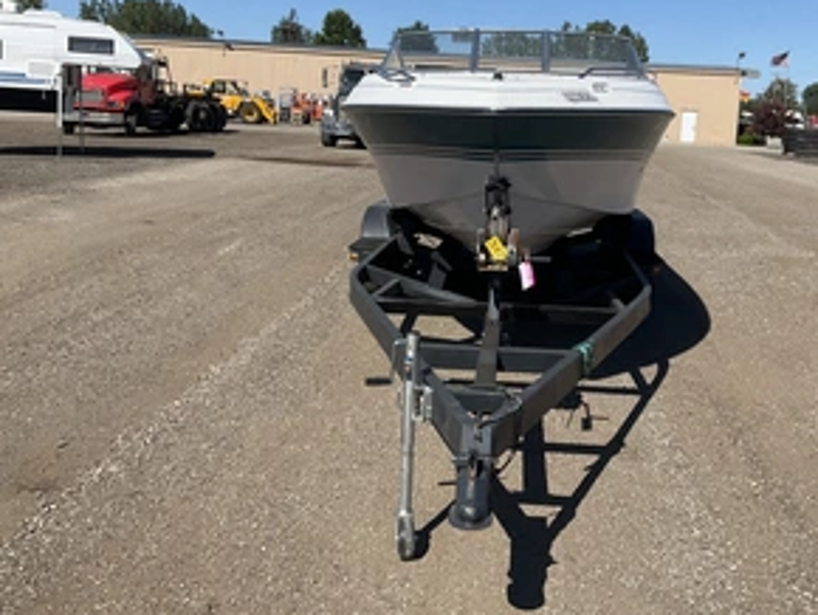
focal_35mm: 40
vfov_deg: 35.7
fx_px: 946
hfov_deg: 46.5
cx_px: 485
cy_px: 220
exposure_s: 1/2427
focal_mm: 3
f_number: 1.8
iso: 25
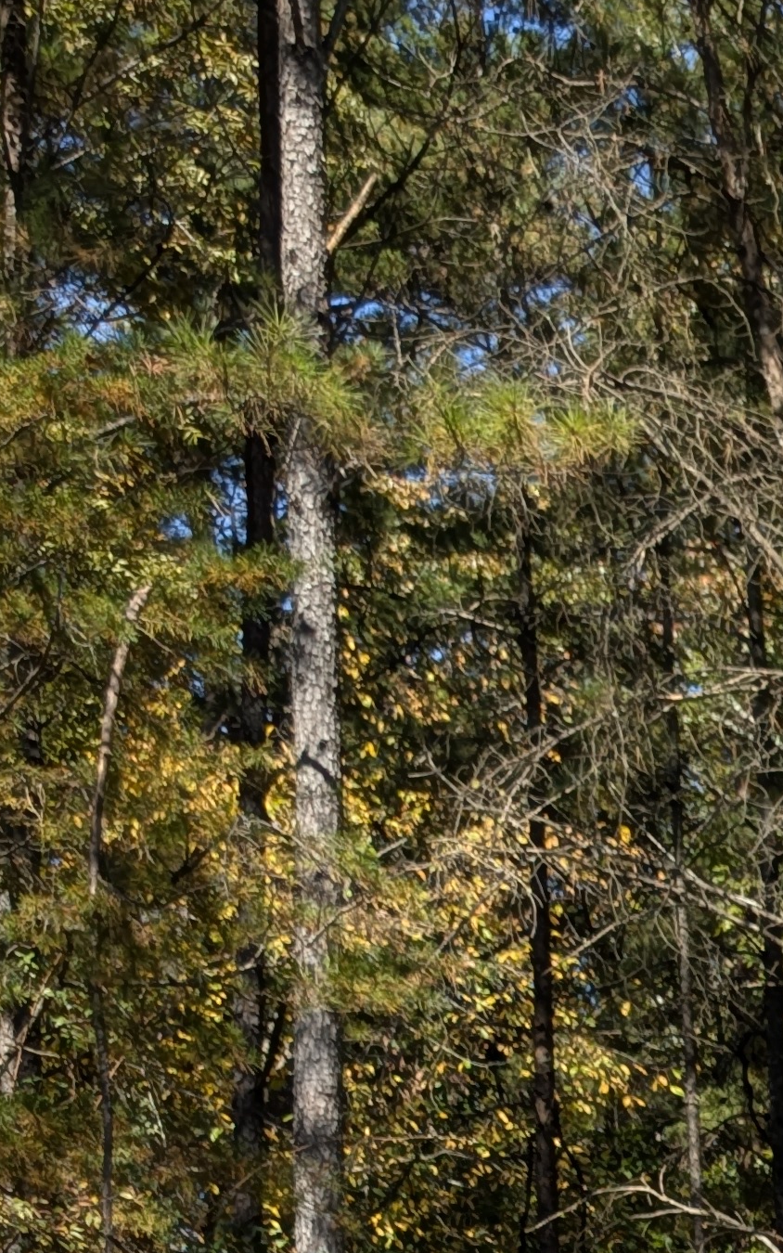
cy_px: 2375
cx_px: 2568
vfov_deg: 12.3
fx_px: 5257
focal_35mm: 154
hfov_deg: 7.3
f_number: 1.68
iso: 21
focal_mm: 6.9
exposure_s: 1/791
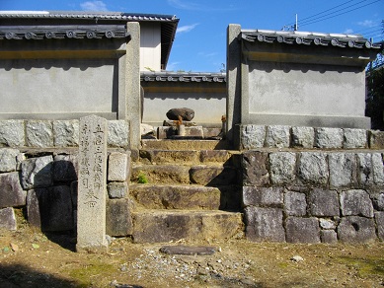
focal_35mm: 32
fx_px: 355
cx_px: 192
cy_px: 144
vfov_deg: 44.2
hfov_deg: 56.8
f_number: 5.5
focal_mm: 5.7
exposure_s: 1/320
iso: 100
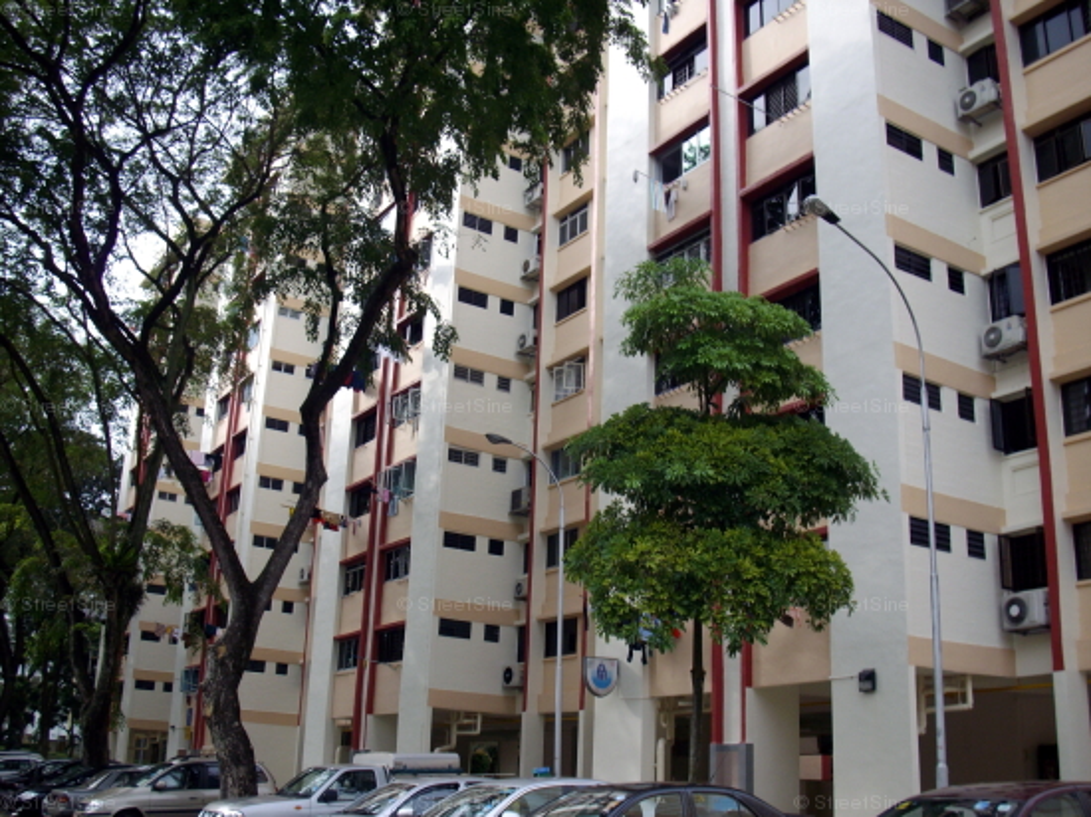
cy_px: 408
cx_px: 546
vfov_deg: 38.6
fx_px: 1166
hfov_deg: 50.2
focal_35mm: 37
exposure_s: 1/80
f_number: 5.6
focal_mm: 6.2
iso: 80
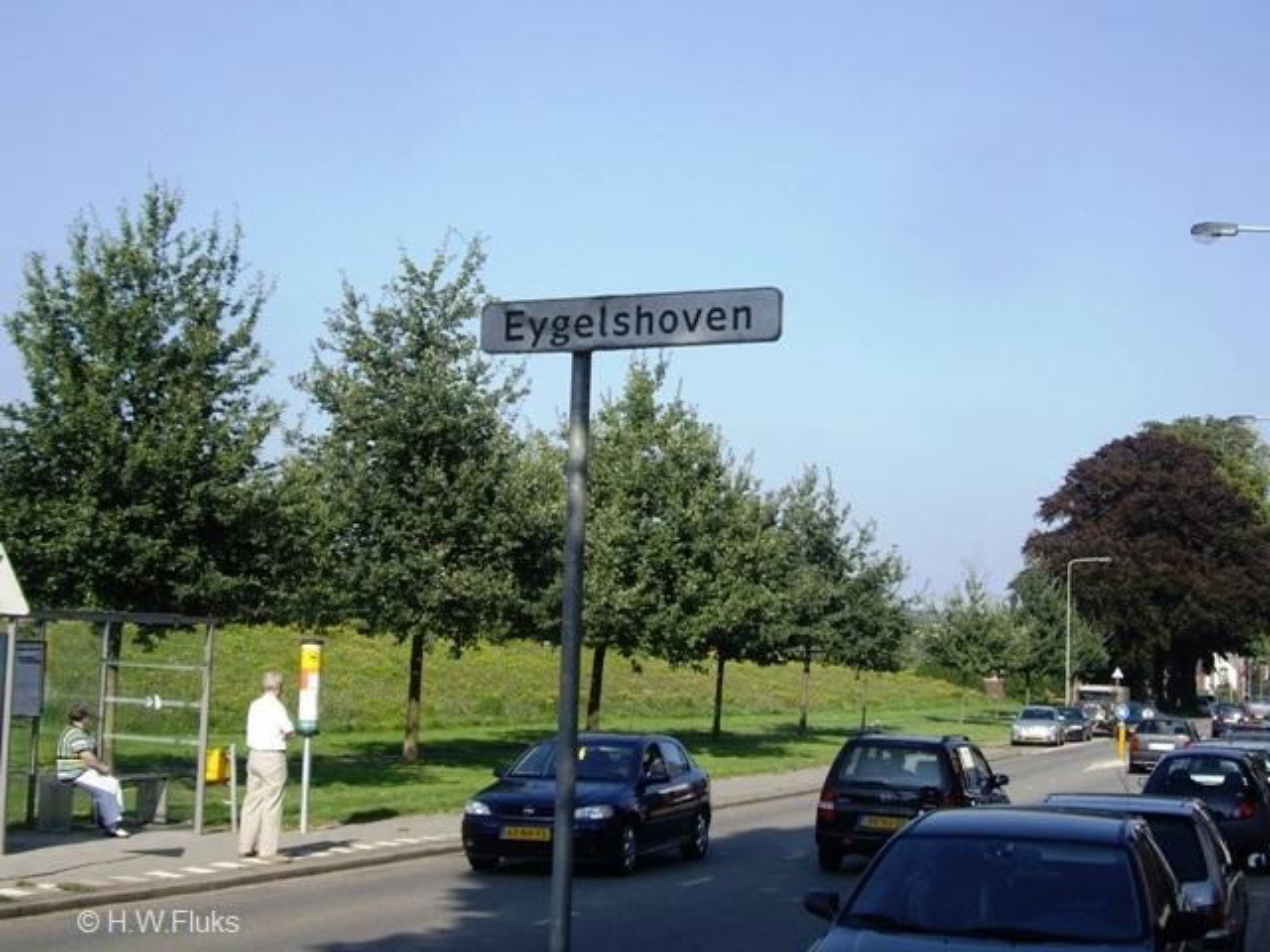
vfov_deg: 37.7
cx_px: 635
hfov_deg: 49.0
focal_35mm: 38
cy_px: 476
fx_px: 1394
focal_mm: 7.9
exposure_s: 1/1000
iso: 64
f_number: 2.8
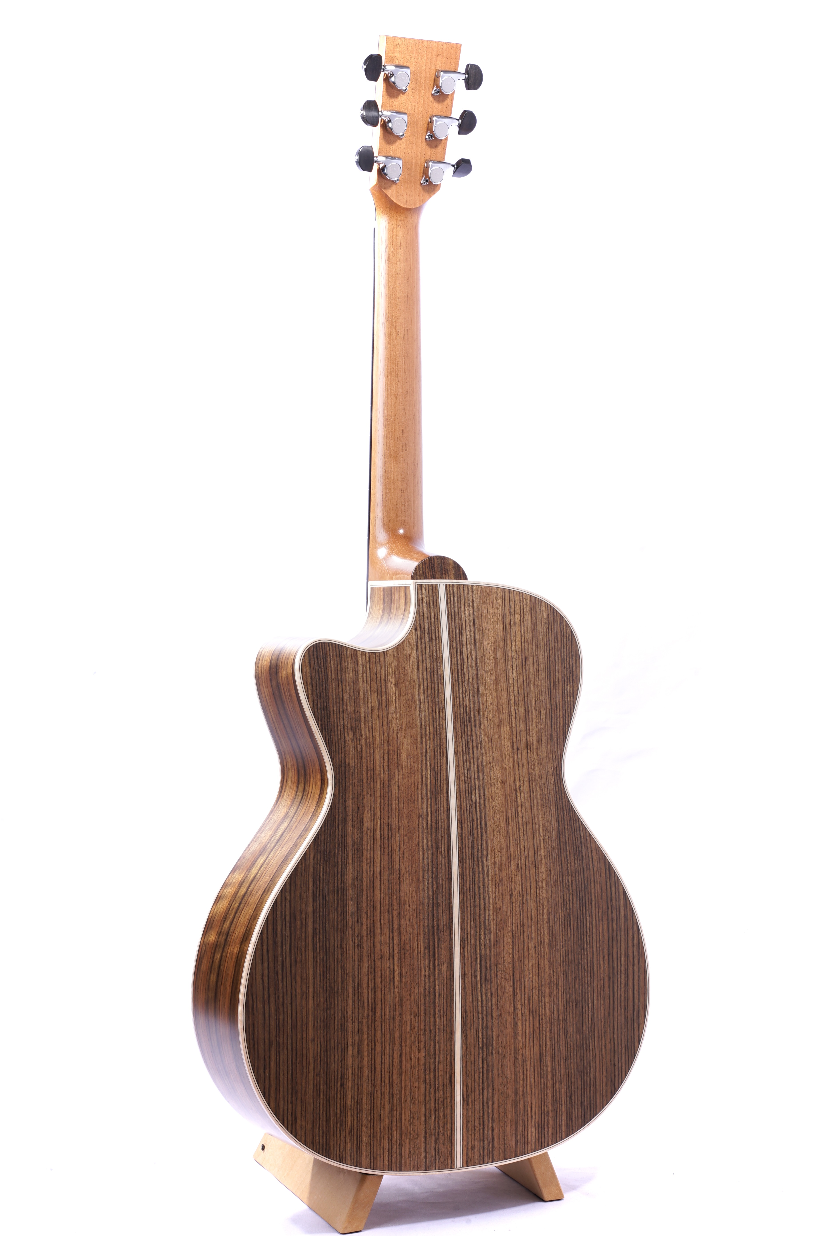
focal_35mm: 65
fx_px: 2231
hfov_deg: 20.9
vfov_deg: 31.0
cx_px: 412
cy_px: 618
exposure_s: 1/50
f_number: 20
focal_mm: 65
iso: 100
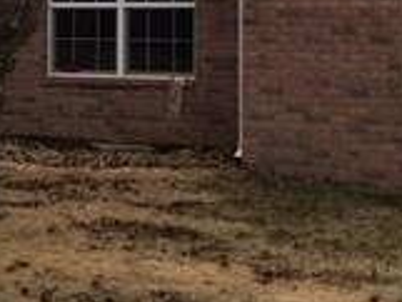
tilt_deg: +4.1
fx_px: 1337
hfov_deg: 17.1
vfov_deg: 12.7
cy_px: -27
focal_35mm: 115
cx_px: 135
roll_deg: -0.2
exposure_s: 1/705
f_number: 2.2
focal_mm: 4.15
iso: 25
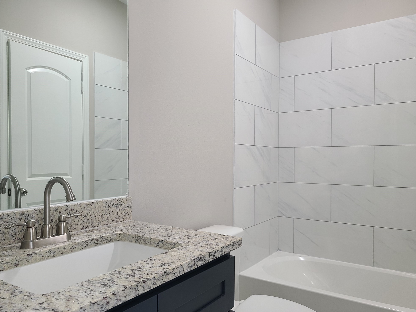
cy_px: 161
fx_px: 324
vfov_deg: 51.3
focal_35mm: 27
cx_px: 210
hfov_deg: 65.3
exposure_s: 1/60
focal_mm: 5.4
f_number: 1.8
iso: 125
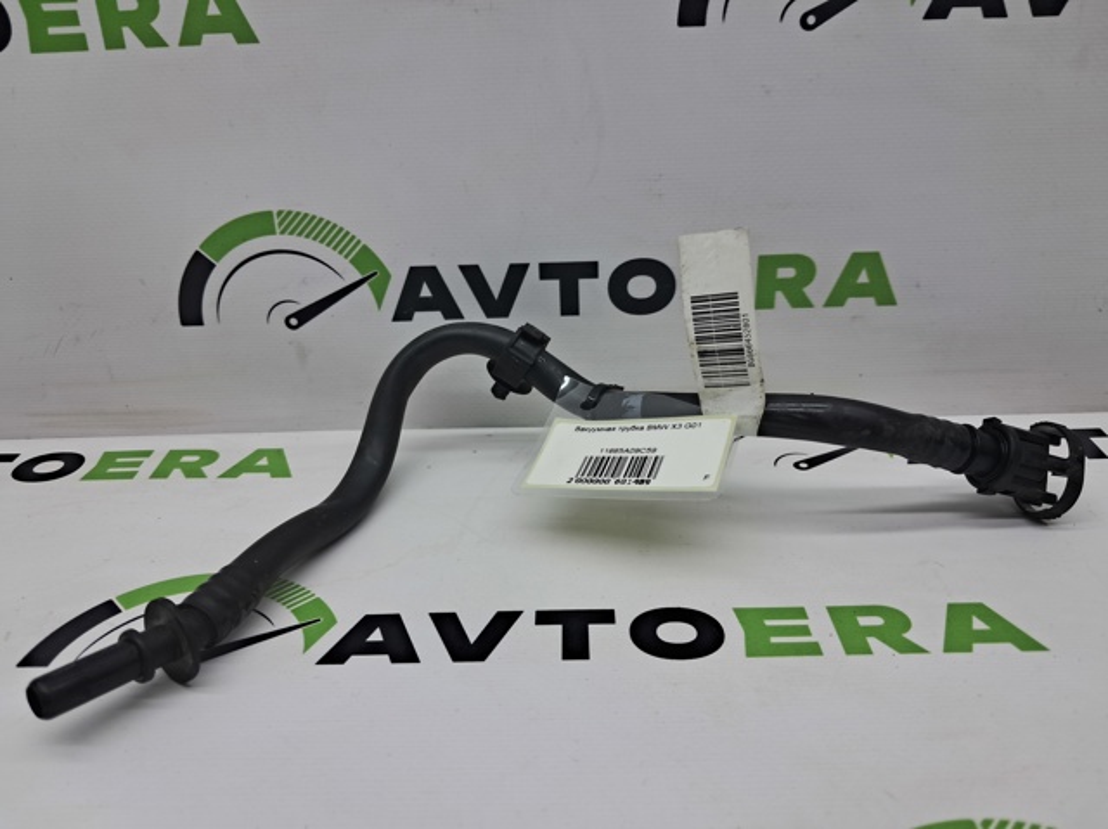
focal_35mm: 27
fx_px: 864
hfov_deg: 65.4
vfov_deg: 51.3
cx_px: 554
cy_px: 414
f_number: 1.8
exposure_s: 1/100
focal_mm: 4
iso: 50
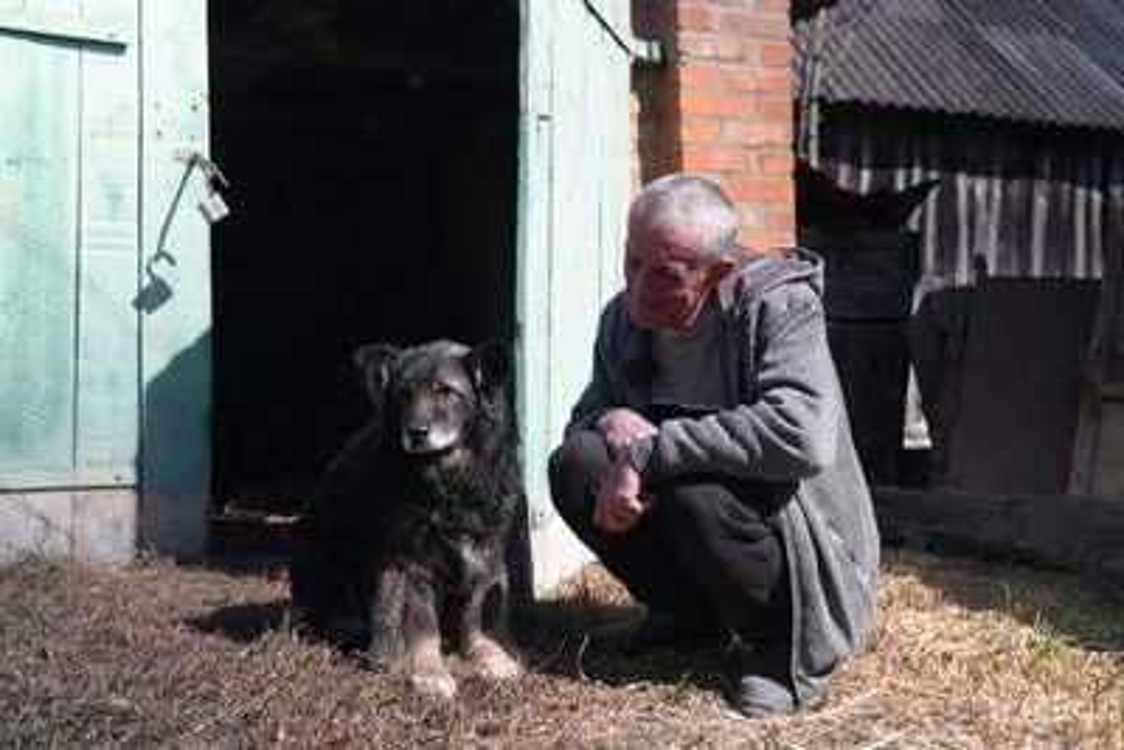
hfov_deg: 48.4
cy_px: 375
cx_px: 562
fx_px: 1249
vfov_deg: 33.4
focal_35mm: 40
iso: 6400
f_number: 4
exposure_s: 1/160
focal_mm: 40
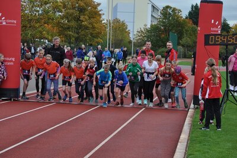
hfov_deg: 17.1
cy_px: 79
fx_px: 789
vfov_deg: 11.4
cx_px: 118
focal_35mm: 120
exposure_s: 1/160
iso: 200
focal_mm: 80
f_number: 6.3
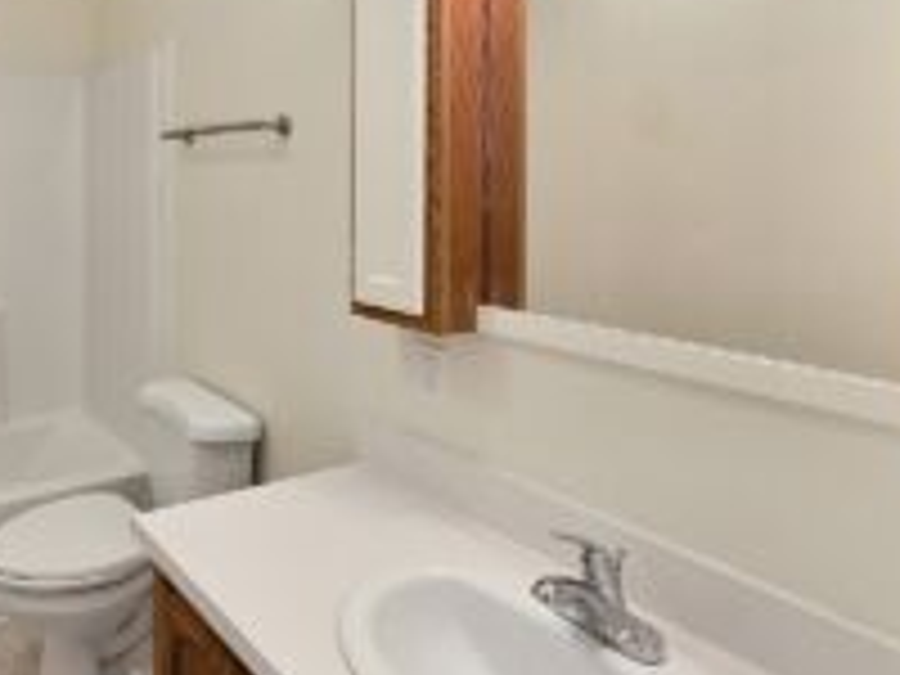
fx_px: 676
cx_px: 189
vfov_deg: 51.0
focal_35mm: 26
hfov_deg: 62.1
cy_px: 176
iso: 50
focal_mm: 2.2
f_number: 2.2
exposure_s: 1/129
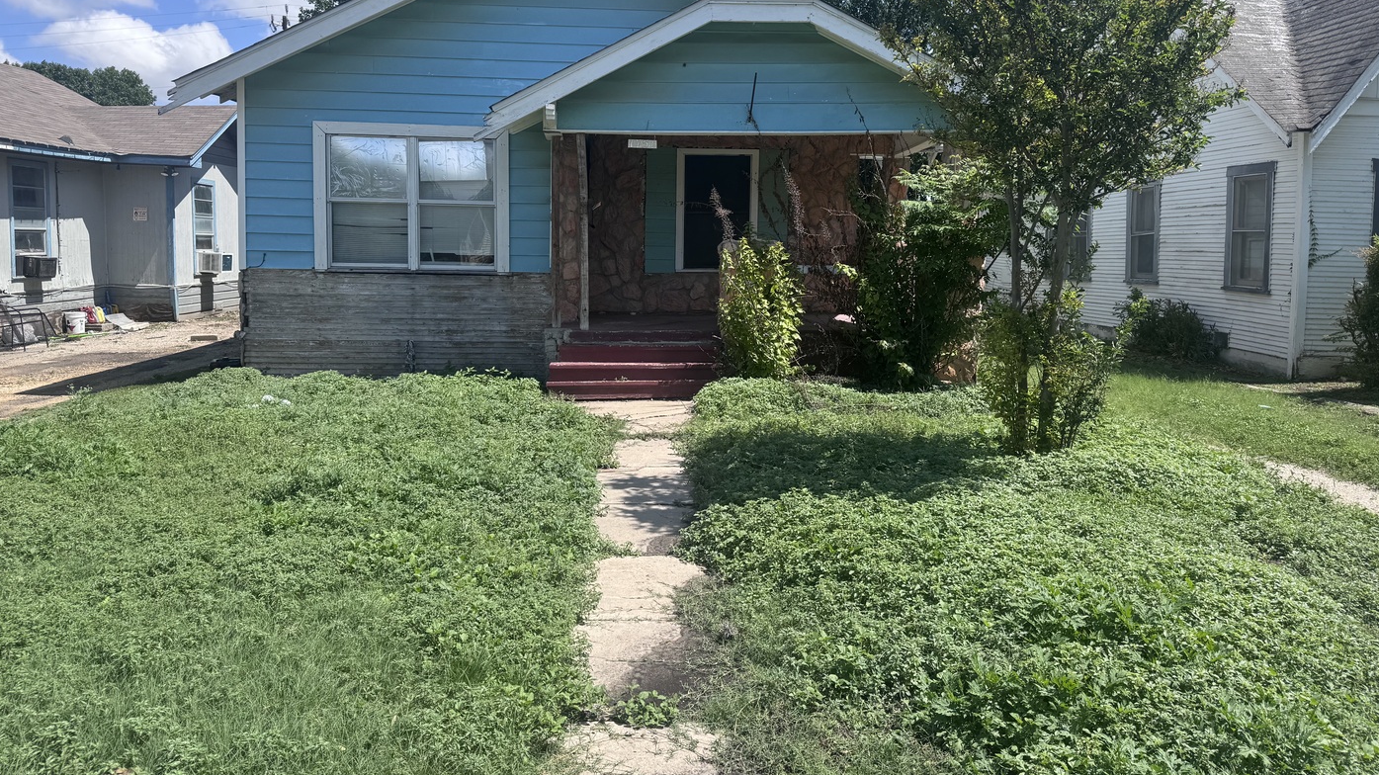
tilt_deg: -3.3
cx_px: 704
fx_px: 987
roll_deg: -0.8
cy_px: 319
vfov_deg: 42.7
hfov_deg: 69.9
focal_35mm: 27
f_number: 1.78
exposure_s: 1/3413
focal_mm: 6.76
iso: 80
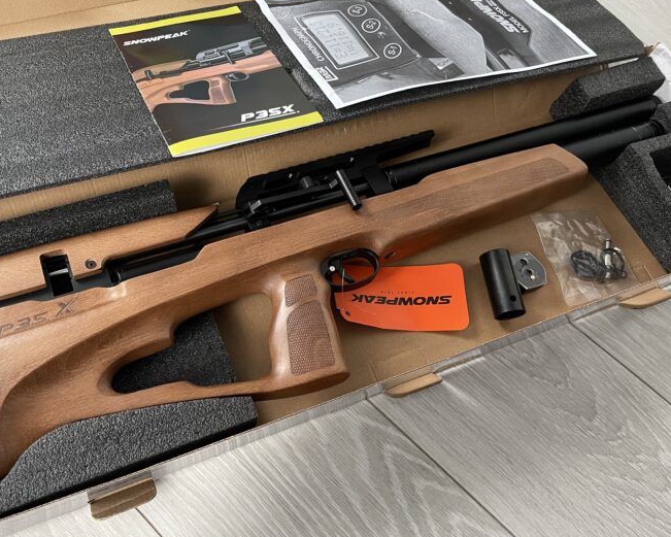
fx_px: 596
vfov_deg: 48.5
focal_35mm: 30
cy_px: 268
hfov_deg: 58.3
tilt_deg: -63.5
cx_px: 269
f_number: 1.6
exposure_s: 1/60
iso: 400
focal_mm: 5.1
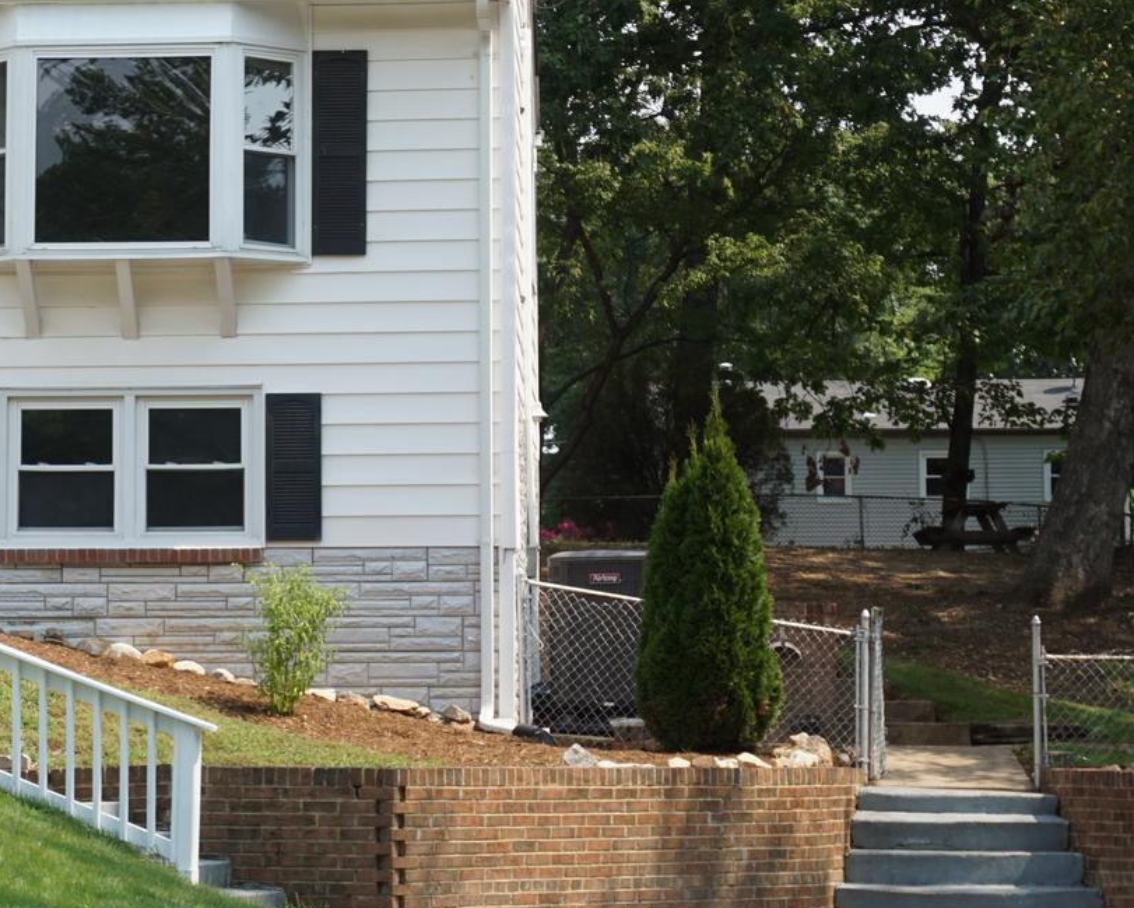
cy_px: 359
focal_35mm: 110
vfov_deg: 14.0
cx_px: 196
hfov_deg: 17.3
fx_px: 3698
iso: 100
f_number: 8
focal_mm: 31
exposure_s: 1/160
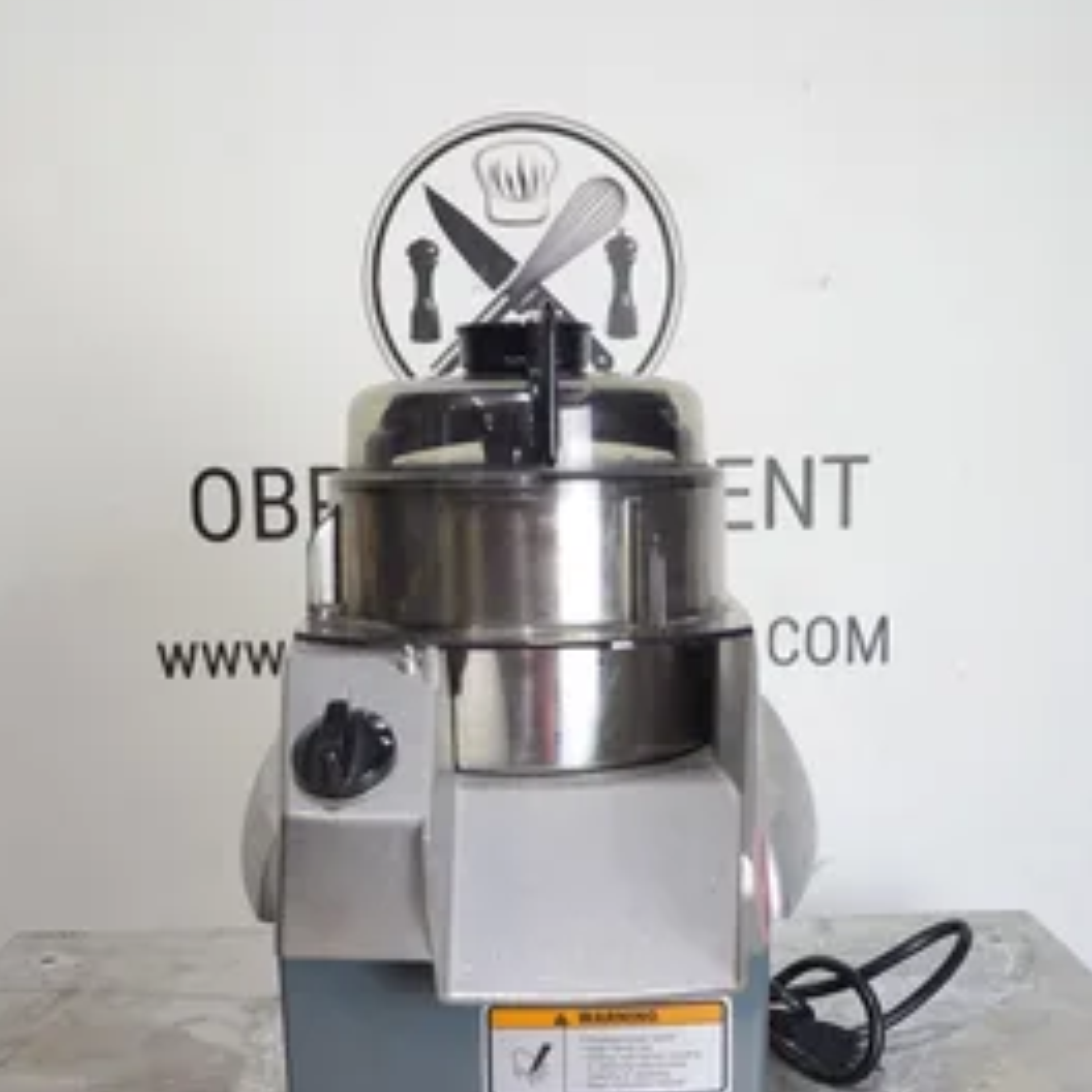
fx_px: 1606
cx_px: 544
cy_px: 662
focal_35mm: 45
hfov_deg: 37.6
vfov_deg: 37.4
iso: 400
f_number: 3.5
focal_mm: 13.03
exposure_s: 1/40
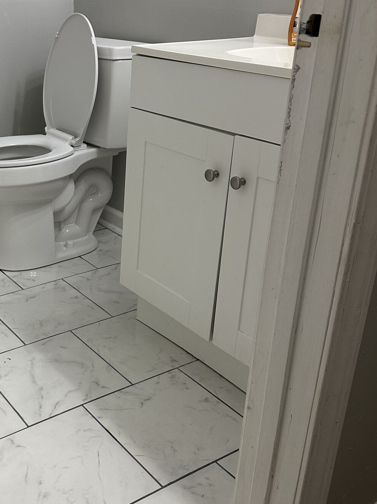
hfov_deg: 33.1
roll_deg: -1.9
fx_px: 610
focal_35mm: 42
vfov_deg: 44.8
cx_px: 60
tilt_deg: -22.8
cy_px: 245
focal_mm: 6.86
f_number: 1.78
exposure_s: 1/60
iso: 125
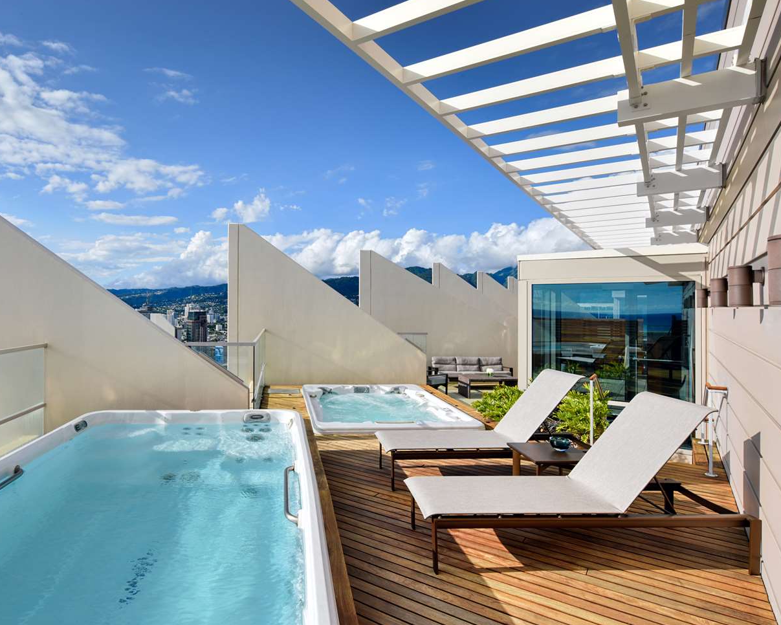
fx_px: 485
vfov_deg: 65.5
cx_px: 311
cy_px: 308
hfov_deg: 76.7
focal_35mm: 21
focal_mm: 18
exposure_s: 1/200
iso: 200
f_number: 16
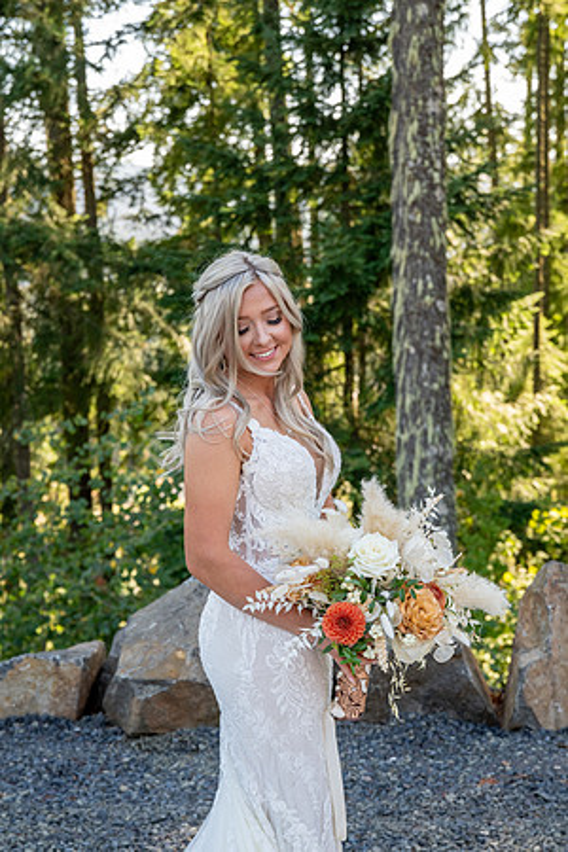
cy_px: 426
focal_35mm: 60
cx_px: 284
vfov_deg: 33.4
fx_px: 1420
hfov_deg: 22.6
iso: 640
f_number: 5
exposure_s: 1/400
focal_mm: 60
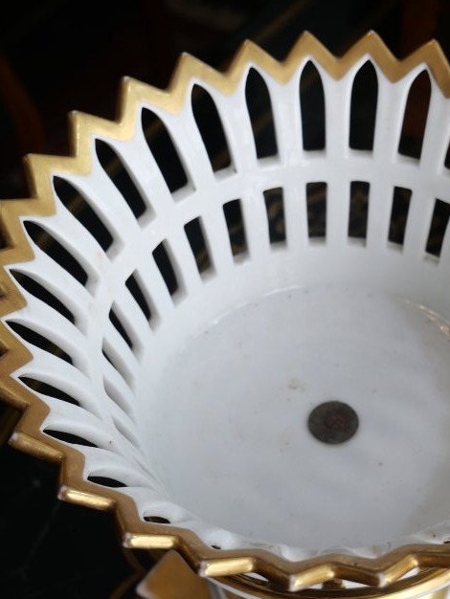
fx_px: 1195
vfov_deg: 27.8
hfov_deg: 21.1
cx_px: 351
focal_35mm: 69
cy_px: 448
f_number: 3.9
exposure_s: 1/60
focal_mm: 18
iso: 200
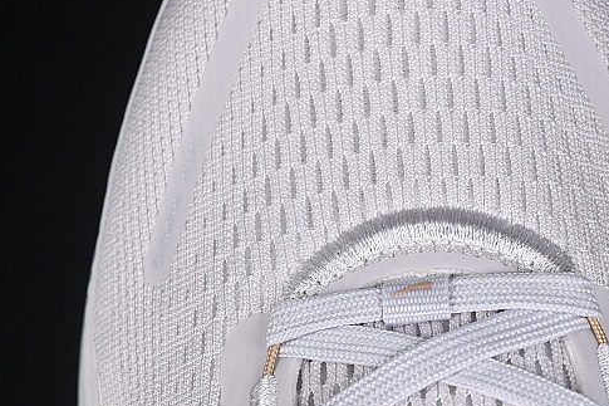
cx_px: 372
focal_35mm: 167
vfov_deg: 8.2
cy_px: 243
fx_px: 2824
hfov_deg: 12.3
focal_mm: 50
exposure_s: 1/80
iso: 160
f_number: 7.1
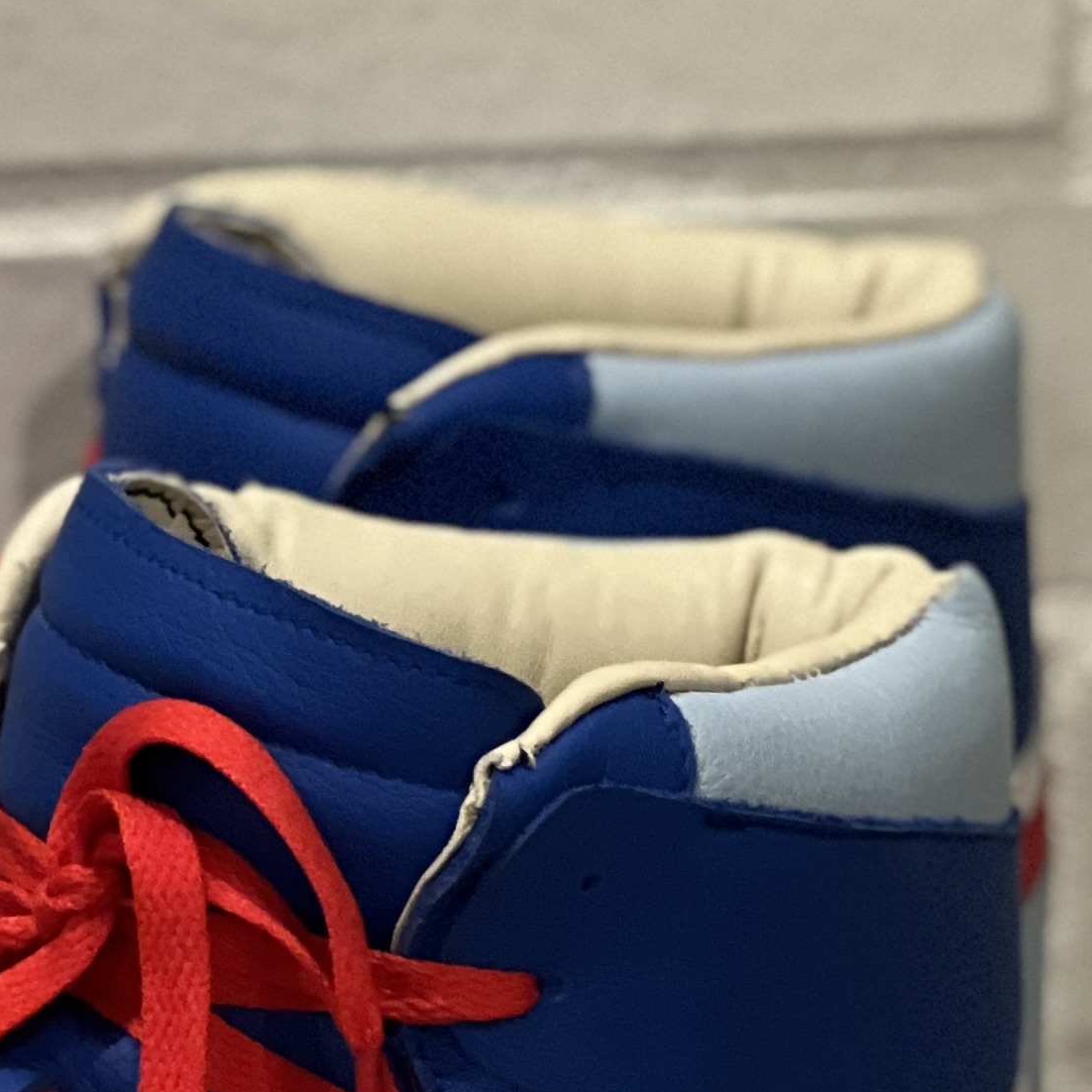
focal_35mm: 249
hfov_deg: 7.0
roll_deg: -0.1
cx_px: -57
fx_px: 8887
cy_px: 1432
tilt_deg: -21.5
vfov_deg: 7.0
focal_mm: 9
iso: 400
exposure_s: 1/20
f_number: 2.8
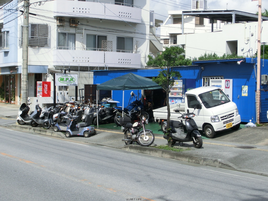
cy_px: 100
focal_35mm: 69
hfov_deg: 28.2
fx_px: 534
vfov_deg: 21.3
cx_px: 134
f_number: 4.8
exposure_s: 1/800
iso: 100
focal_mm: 12.29
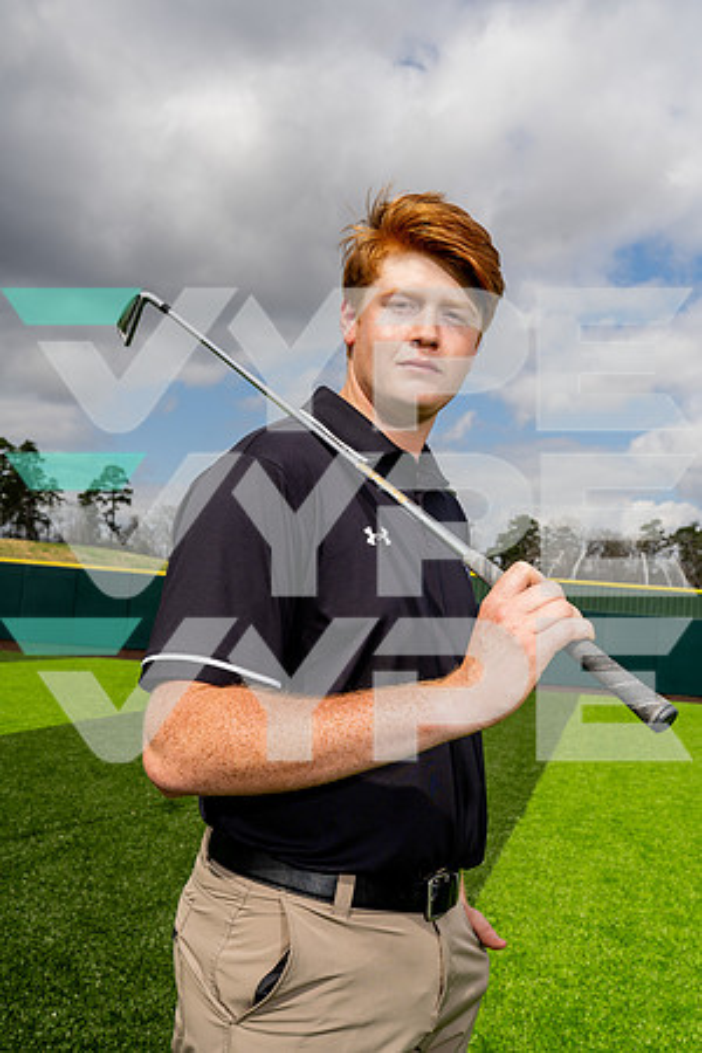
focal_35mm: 32
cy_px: 526
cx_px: 351
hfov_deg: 41.1
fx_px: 936
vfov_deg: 58.7
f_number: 9
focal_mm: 32
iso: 100
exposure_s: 1/250
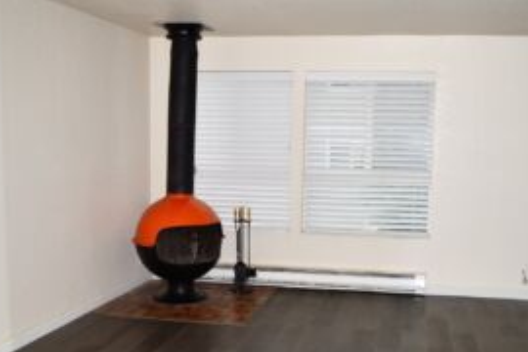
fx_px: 587
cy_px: 227
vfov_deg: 33.2
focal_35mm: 40
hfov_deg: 48.0
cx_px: 330
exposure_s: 1/200
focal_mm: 18
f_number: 4
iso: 100
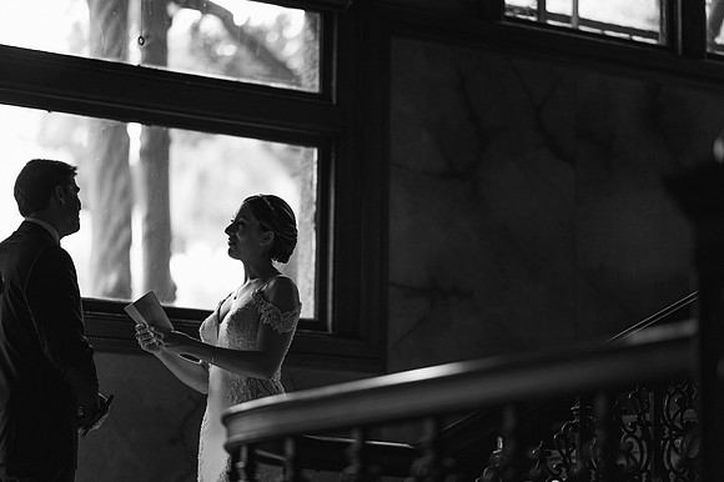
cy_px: 241
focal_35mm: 105
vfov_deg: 13.0
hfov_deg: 19.5
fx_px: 2110
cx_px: 362
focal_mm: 105
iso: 400
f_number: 1.4
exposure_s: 1/1600
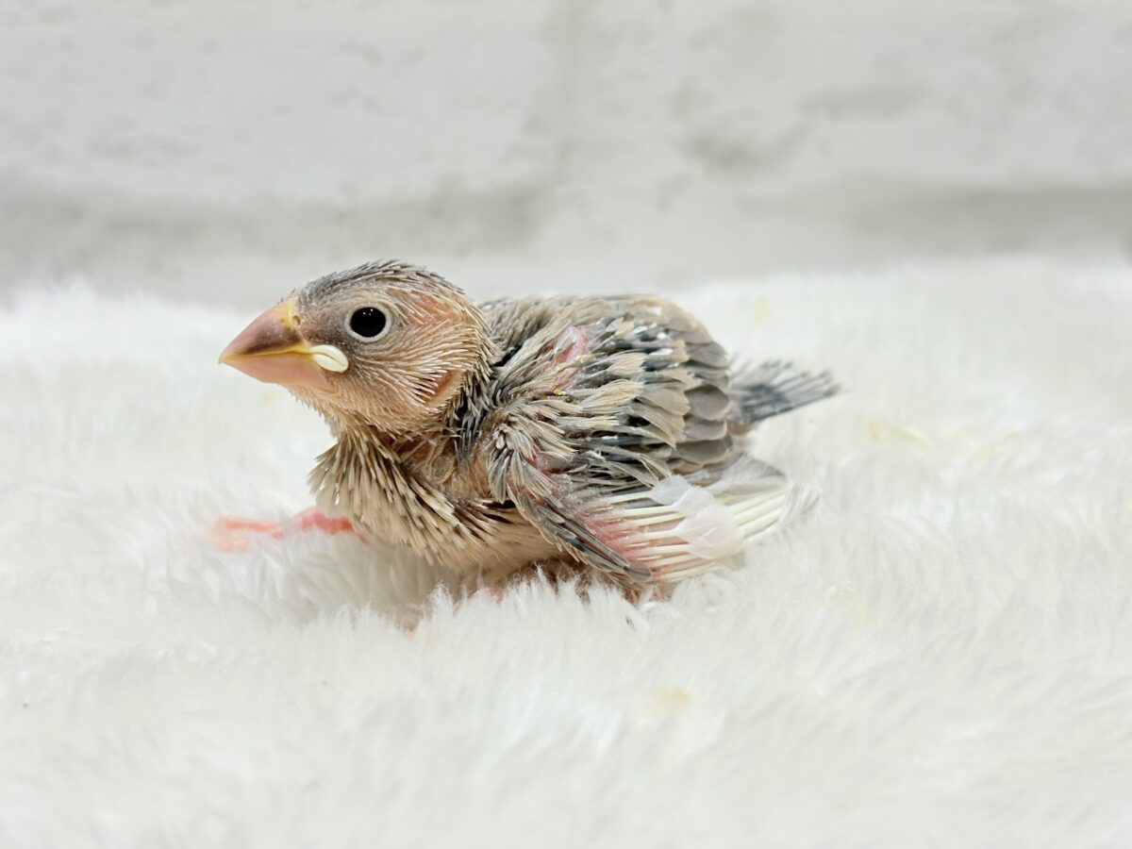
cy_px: 424
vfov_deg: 28.0
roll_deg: +1.7
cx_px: 566
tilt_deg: -14.5
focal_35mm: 52
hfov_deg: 36.8
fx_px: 1700
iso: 50
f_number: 1.6
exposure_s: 1/241
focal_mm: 5.96
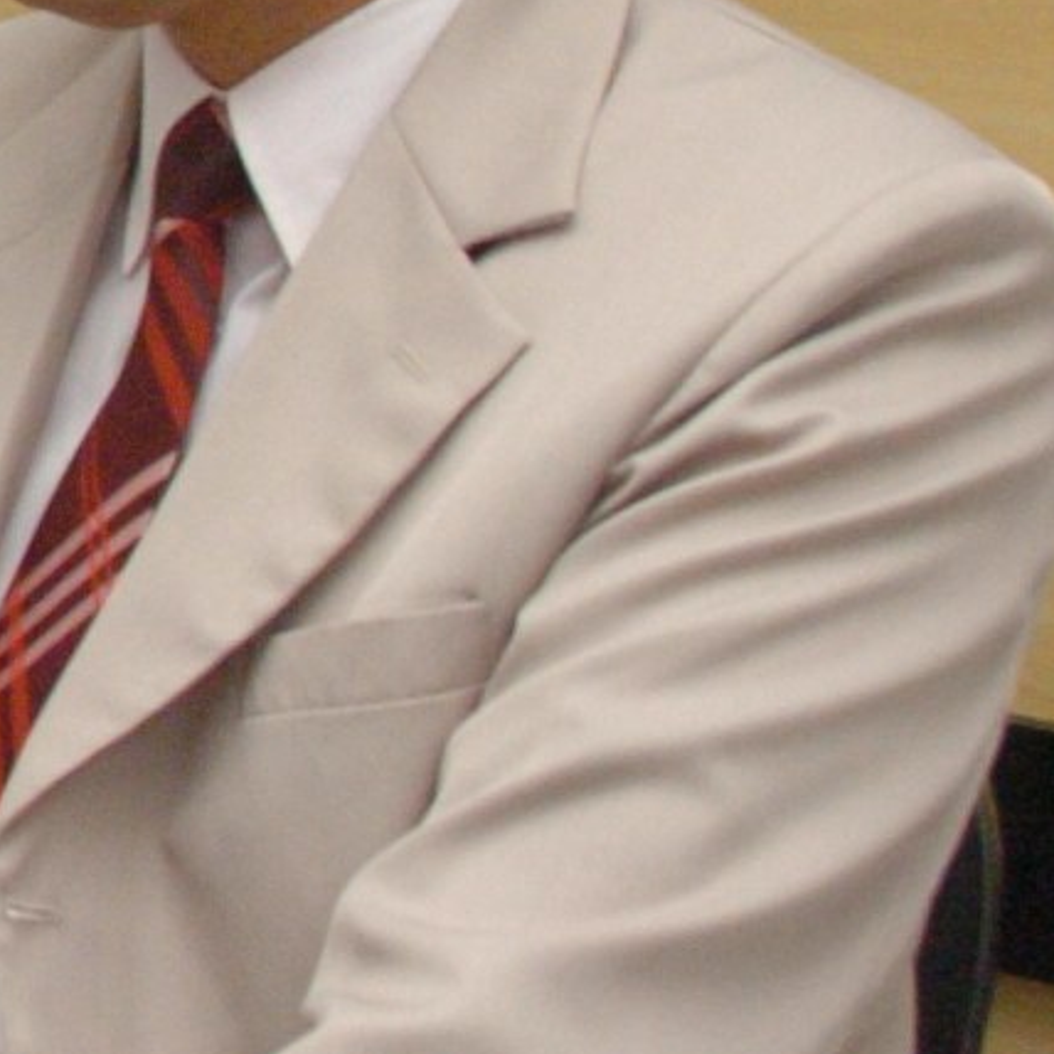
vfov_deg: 10.7
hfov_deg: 9.8
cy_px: -170
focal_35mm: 161
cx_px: -1347
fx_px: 5546
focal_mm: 22
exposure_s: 1/250
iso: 1000
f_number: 7.1
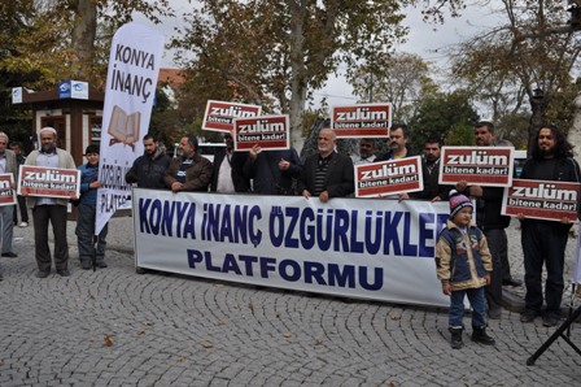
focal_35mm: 33
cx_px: 290
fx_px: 532
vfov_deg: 39.9
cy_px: 194
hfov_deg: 57.3
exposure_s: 1/320
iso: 200
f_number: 9
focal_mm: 22
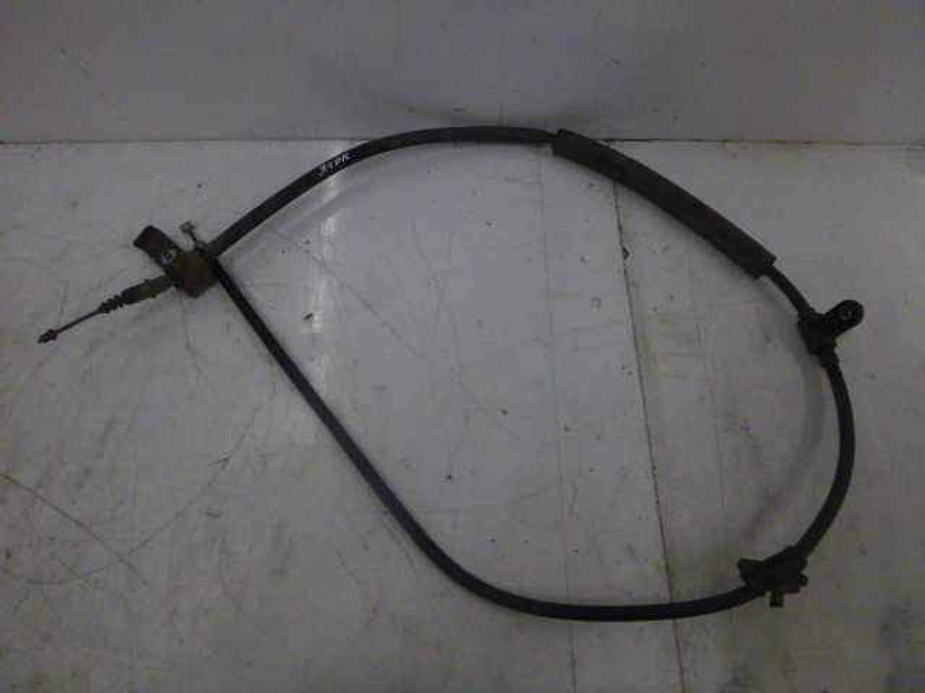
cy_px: 346
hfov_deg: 69.4
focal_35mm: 25
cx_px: 462
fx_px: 668
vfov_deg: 54.9
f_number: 3.9
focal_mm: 4.5
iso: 400
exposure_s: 1/50
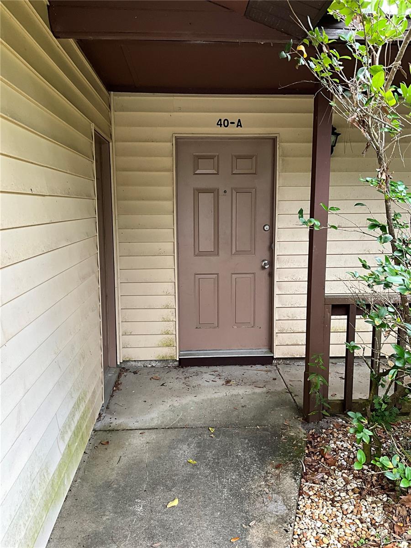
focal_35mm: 29
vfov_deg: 61.7
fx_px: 459
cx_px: 206
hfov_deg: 48.2
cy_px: 274
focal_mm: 3
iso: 40
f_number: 1.8
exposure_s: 1/122
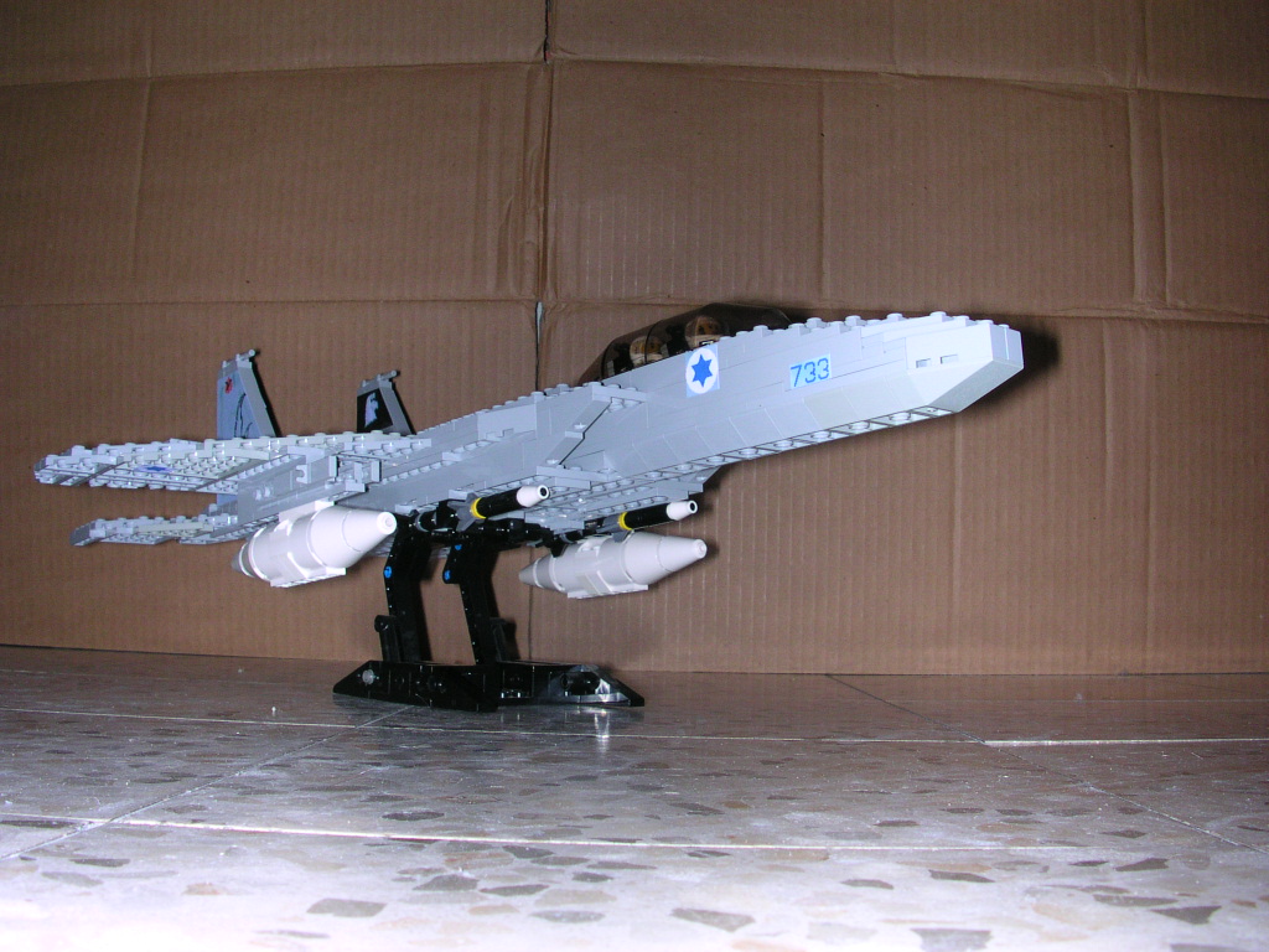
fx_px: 1356
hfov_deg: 50.1
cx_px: 634
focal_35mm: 37
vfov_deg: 38.7
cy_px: 476
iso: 100
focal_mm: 5.6
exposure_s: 1/60
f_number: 4.5
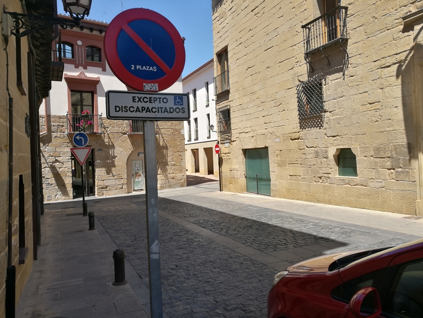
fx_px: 330
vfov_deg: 51.4
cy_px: 159
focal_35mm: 27
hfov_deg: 65.3
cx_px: 212
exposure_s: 1/662
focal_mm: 4.5
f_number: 2.2
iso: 50
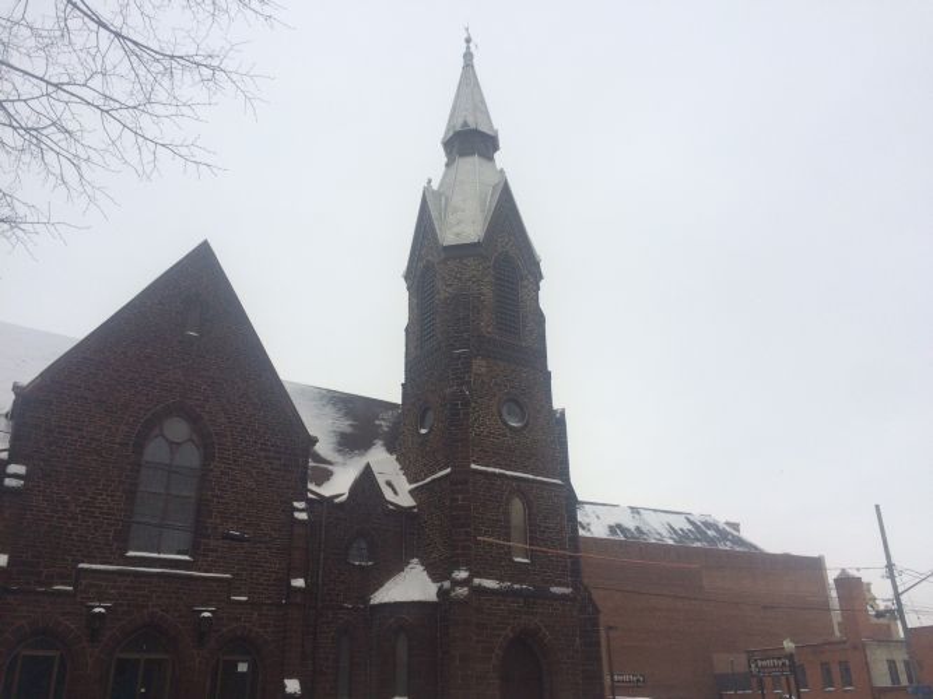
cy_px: 350
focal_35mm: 29
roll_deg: +1.7
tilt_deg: +22.6
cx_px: 466
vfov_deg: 48.2
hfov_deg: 61.7
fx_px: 781
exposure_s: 1/432
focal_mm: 4.15
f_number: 2.2
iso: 32
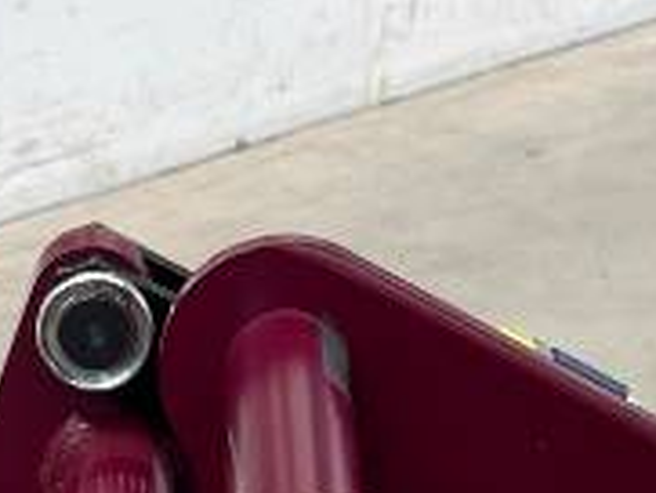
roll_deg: +1.7
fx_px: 2788
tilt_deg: -38.4
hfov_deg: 13.3
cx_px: 120
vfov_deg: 8.9
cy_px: 1265
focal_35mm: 147
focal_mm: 5.7
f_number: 1.5
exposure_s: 1/404
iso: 50
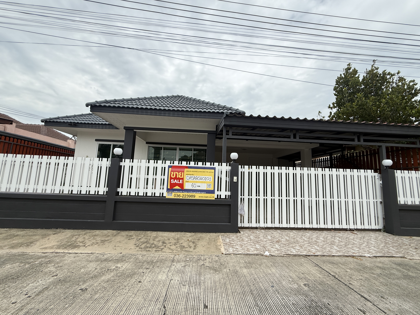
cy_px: 158
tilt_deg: +8.1
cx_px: 210
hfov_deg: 102.1
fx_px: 170
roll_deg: -2.0
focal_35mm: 14
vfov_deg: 85.7
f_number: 2.2
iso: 64
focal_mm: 2.22
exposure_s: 1/1961
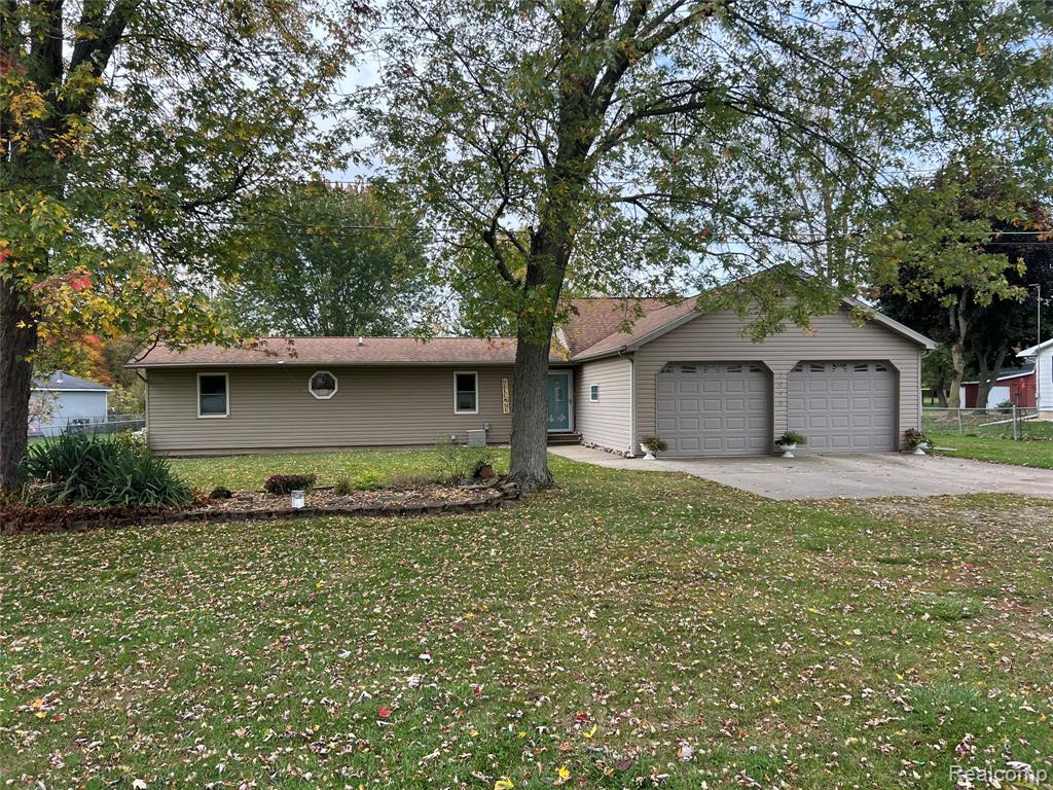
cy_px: 395
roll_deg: +0.6
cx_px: 526
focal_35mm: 26
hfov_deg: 67.3
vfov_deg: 53.1
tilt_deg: -2.2
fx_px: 791
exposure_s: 1/1079
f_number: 1.5
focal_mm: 5.7
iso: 50
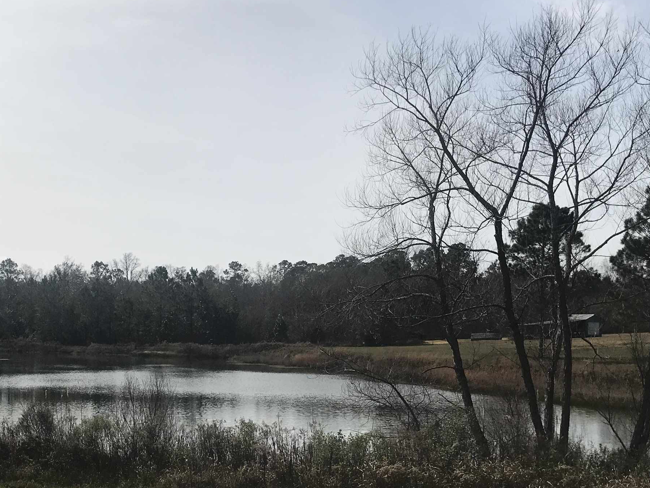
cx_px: 219
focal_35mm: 48
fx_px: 901
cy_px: 367
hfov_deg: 39.2
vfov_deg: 29.8
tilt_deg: -3.4
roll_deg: -0.7
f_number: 1.8
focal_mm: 3.99
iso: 25
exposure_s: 1/6410
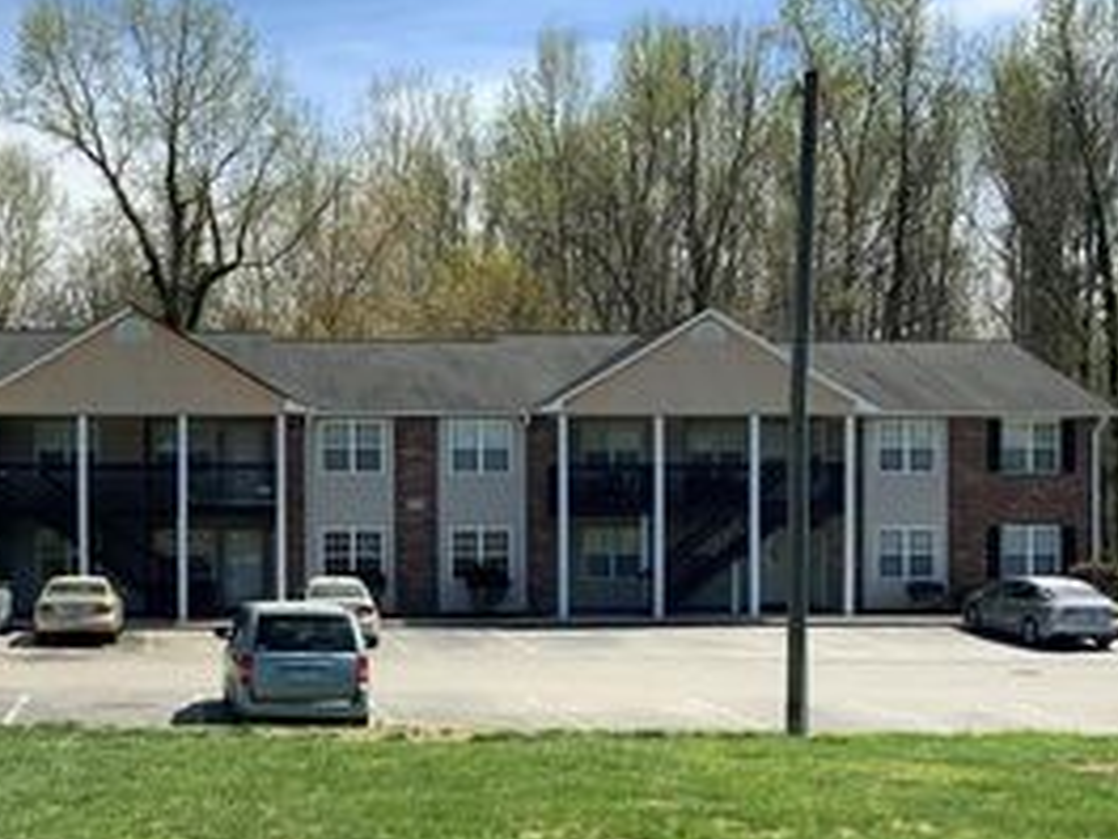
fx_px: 1776
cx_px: 313
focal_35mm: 55
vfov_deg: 26.4
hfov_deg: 34.4
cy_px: 549
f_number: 1.8
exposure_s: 1/1730
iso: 16
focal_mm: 3
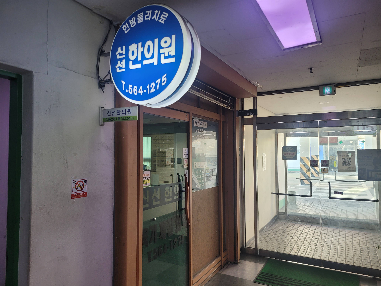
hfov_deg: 67.3
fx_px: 286
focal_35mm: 26
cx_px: 190
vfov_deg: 53.1
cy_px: 143
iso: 100
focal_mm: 5.4
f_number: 1.8
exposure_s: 1/120
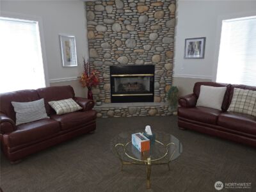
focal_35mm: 23
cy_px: 96
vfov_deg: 58.9
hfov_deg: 73.9
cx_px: 128
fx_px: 170
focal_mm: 6.3
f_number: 1.7
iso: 125
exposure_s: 1/24
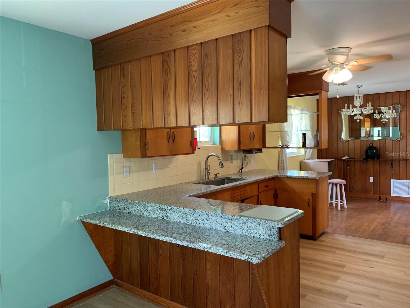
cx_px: 205
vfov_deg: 53.1
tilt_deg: -1.5
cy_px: 154
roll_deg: +1.0
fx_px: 308
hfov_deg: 67.3
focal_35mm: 26
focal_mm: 4.25
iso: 250
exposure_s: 1/60
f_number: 1.8
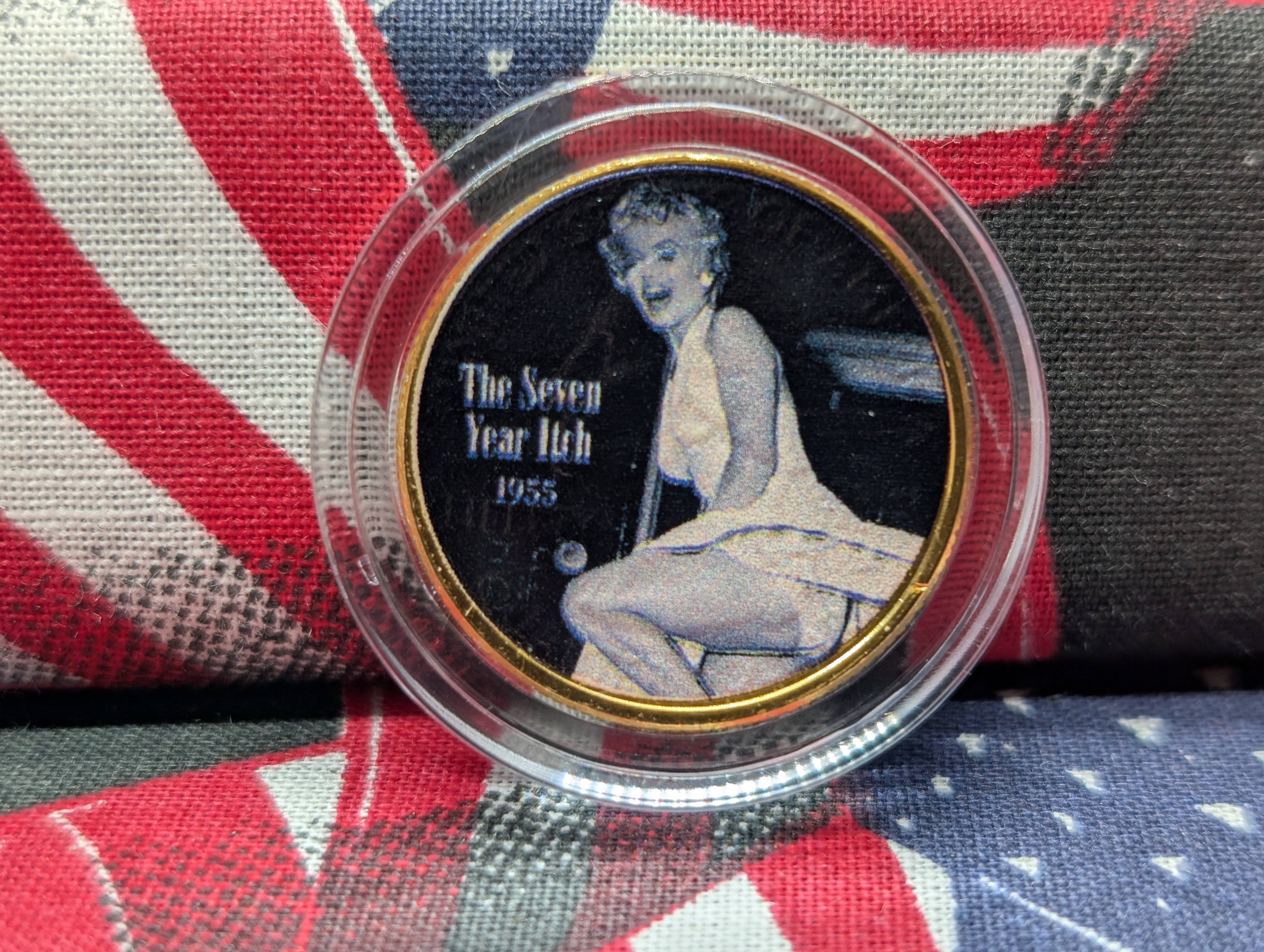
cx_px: 632
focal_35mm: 49
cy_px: 476
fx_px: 1792
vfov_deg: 29.7
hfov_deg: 38.9
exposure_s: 1/23.8
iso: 22
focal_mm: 6.9
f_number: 1.68
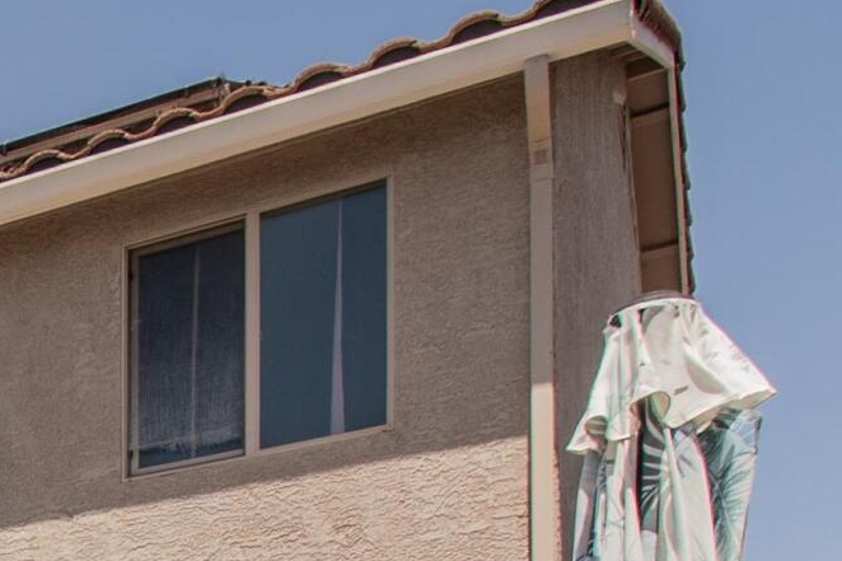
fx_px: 1590
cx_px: -618
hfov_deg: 21.3
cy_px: 1053
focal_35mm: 68
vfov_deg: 16.3
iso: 200
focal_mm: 10
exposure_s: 1/250
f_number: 11
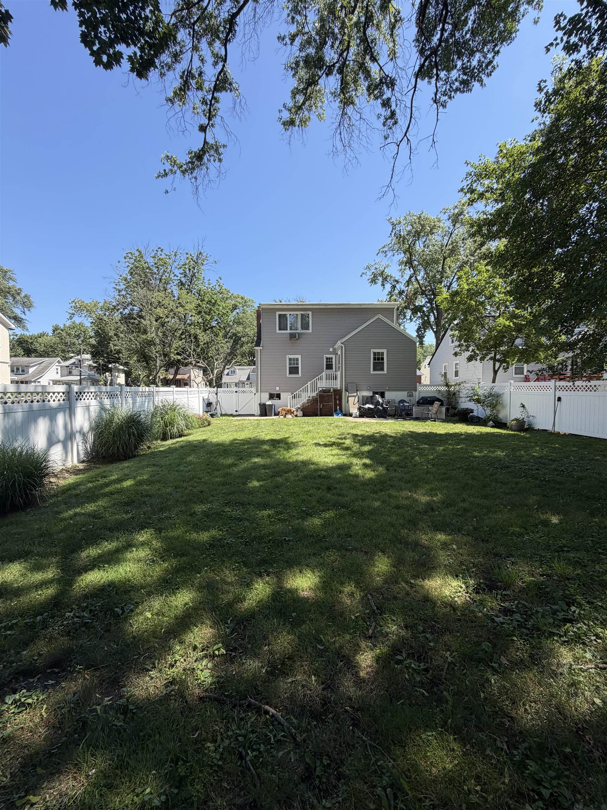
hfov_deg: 85.7
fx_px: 327
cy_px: 405
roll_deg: +0.2
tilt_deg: -1.2
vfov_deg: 102.1
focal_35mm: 14
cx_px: 304
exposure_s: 1/664
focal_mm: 2.22
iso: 40
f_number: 2.2
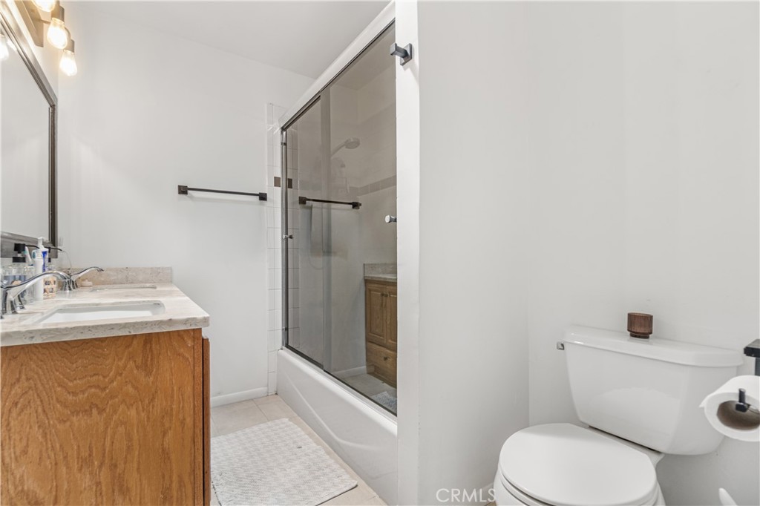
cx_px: 380
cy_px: 253
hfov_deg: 100.4
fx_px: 317
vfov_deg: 77.3
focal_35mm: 15
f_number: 7.1
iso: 100
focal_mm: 10
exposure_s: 1/4
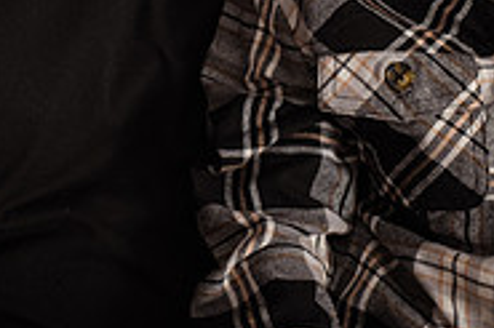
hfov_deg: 13.0
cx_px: 117
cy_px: -171
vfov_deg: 8.5
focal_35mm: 157
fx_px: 2152
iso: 1600
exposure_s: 1/125
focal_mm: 50
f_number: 5
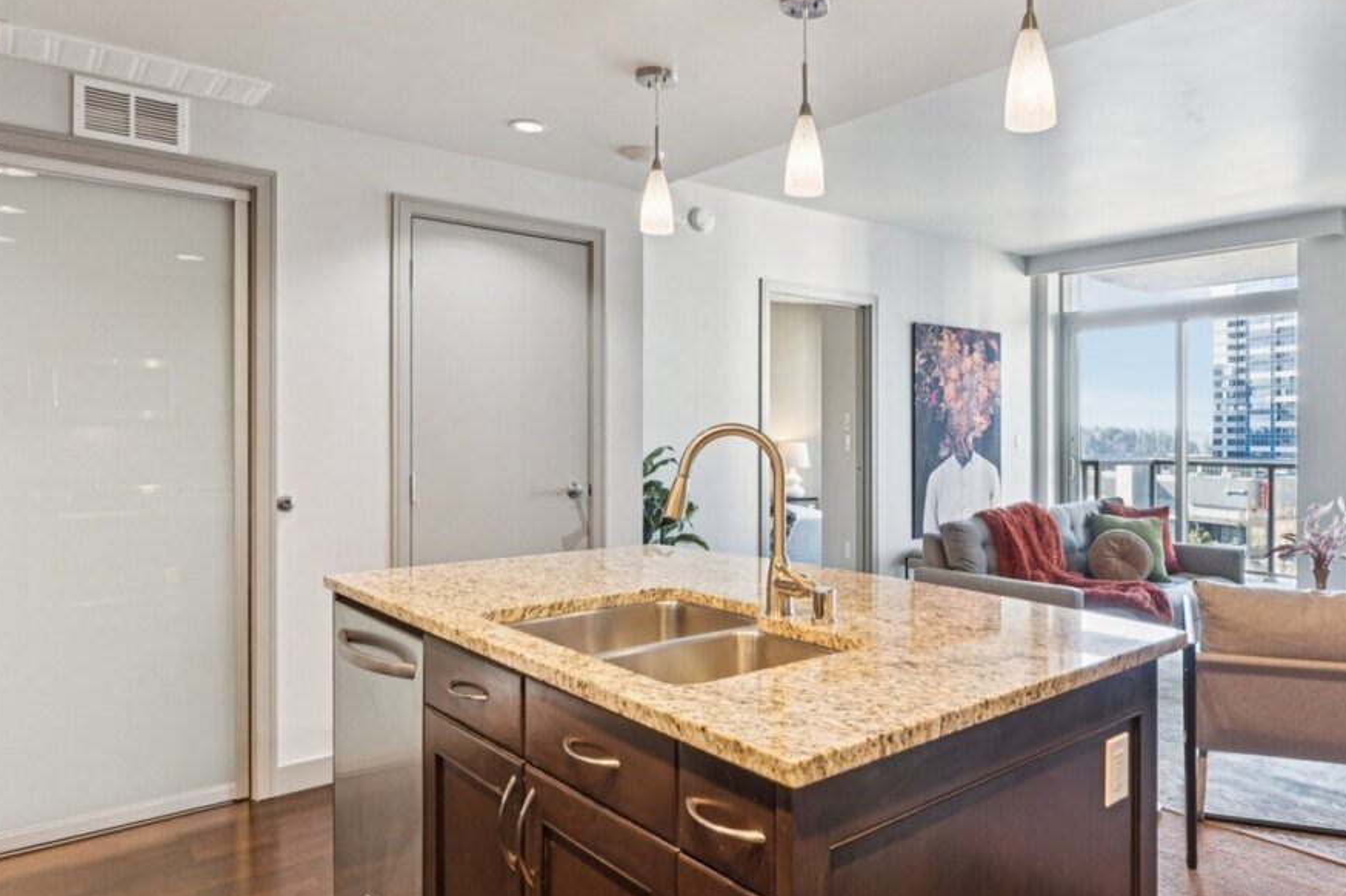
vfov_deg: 53.1
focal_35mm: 24
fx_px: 897
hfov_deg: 72.5
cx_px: 846
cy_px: 414
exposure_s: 1/2.5
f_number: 9
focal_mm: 10
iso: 200
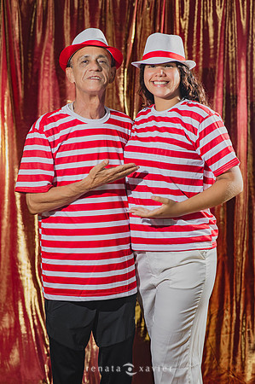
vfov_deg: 23.9
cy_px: 192
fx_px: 905
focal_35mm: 85
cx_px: 128
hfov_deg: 16.0
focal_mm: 85
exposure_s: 1/200
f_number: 2.5
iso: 200
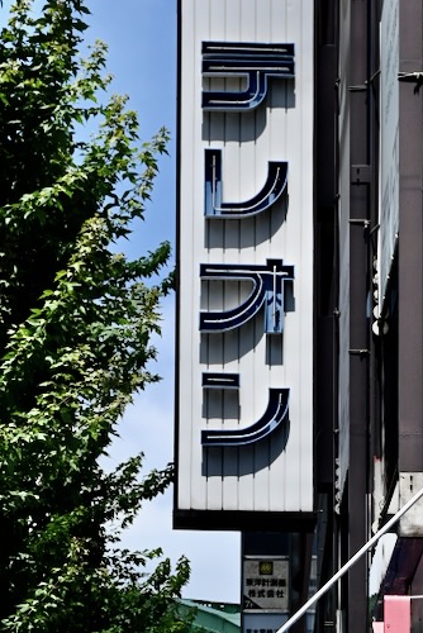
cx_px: 286
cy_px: 799
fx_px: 2363
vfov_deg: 14.7
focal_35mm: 134
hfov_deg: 10.2
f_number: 8
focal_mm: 35
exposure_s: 1/640
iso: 200
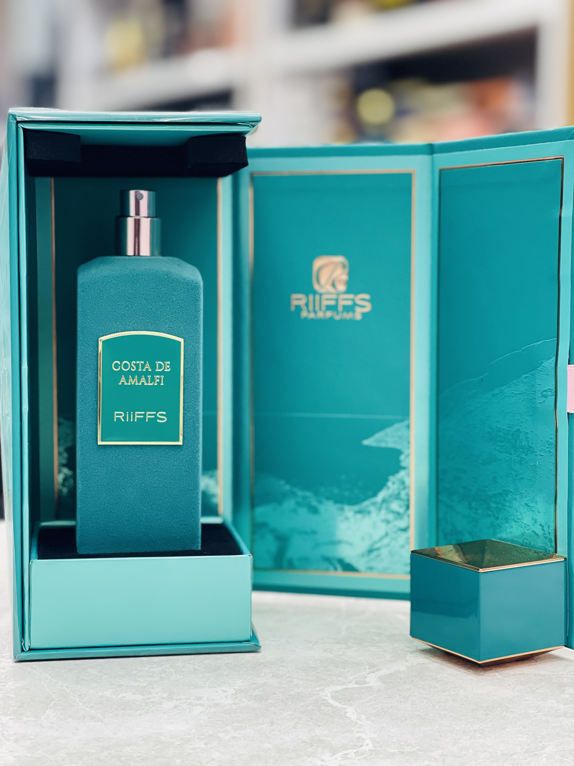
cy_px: 383
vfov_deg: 30.3
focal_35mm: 64
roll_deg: -1.0
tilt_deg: -3.9
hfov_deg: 22.9
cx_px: 287
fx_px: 1415
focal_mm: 7.5
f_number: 2.2
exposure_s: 1/50
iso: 125
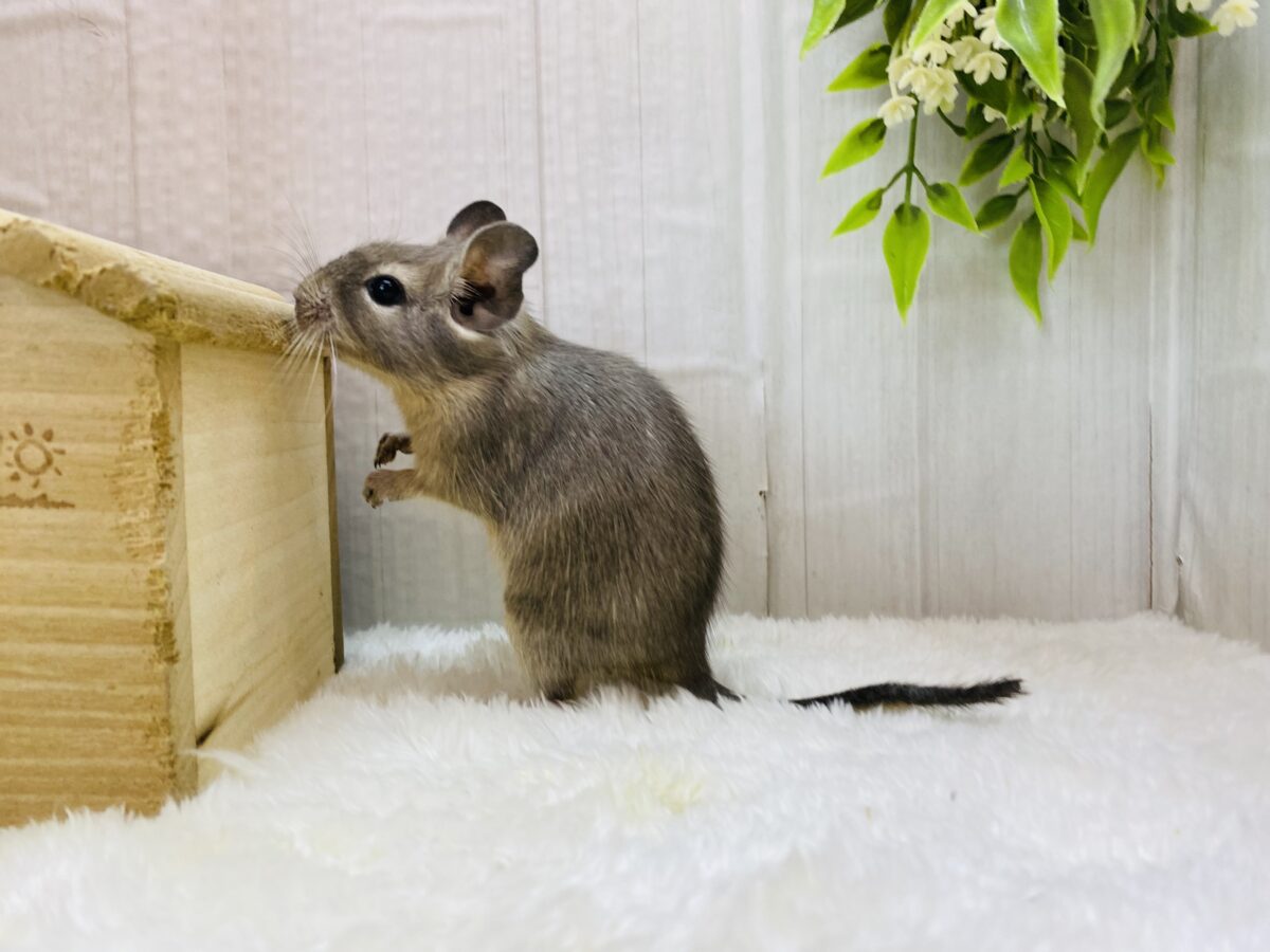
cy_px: 476
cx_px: 635
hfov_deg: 67.3
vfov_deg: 53.1
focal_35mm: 26
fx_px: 954
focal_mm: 4.25
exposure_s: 1/100
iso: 64
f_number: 1.8
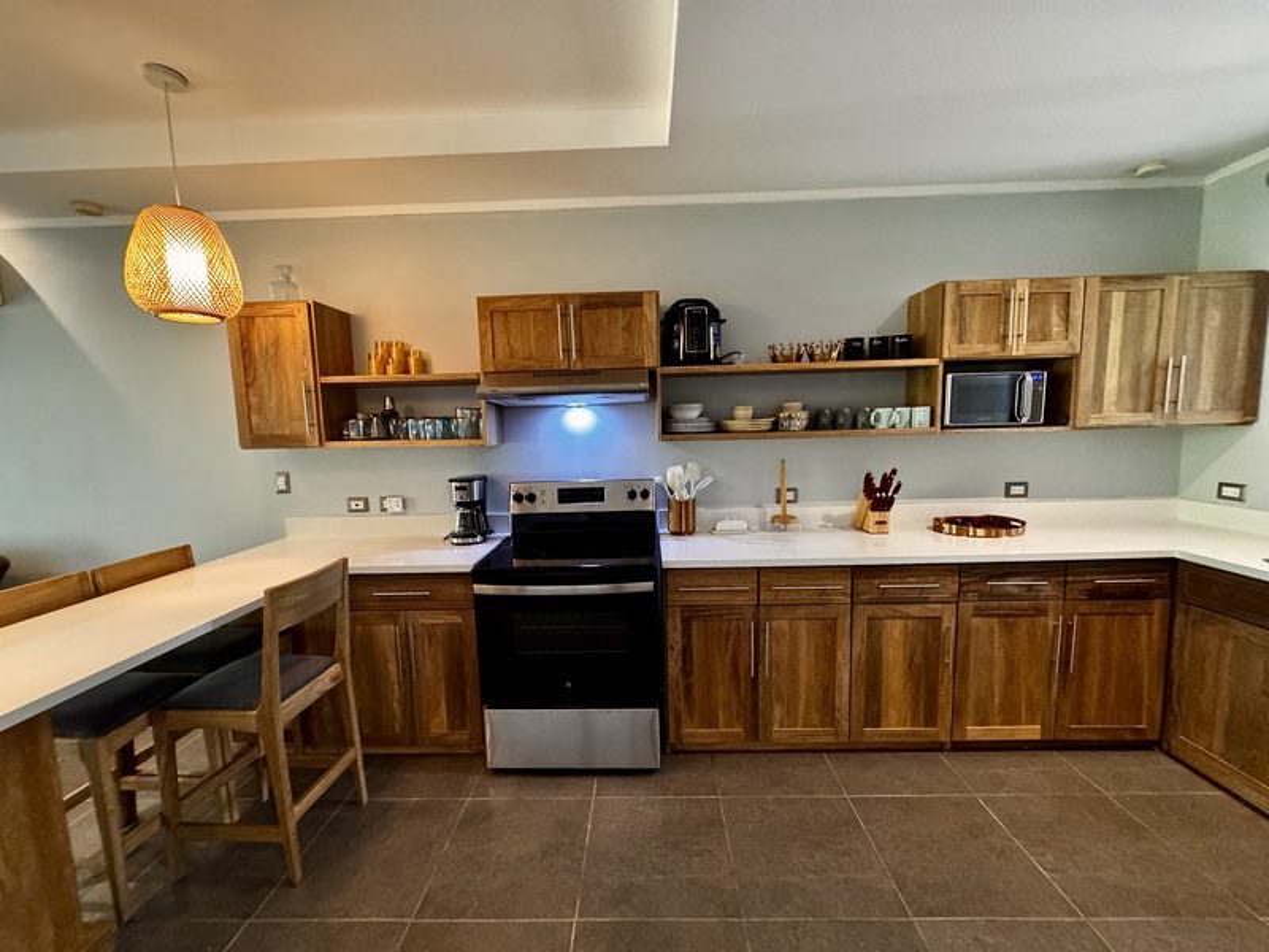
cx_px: 634
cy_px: 476
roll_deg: +1.7
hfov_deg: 102.1
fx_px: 513
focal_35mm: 14
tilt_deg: -5.4
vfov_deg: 85.7
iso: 800
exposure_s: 1/60
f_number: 2.2
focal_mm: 2.22
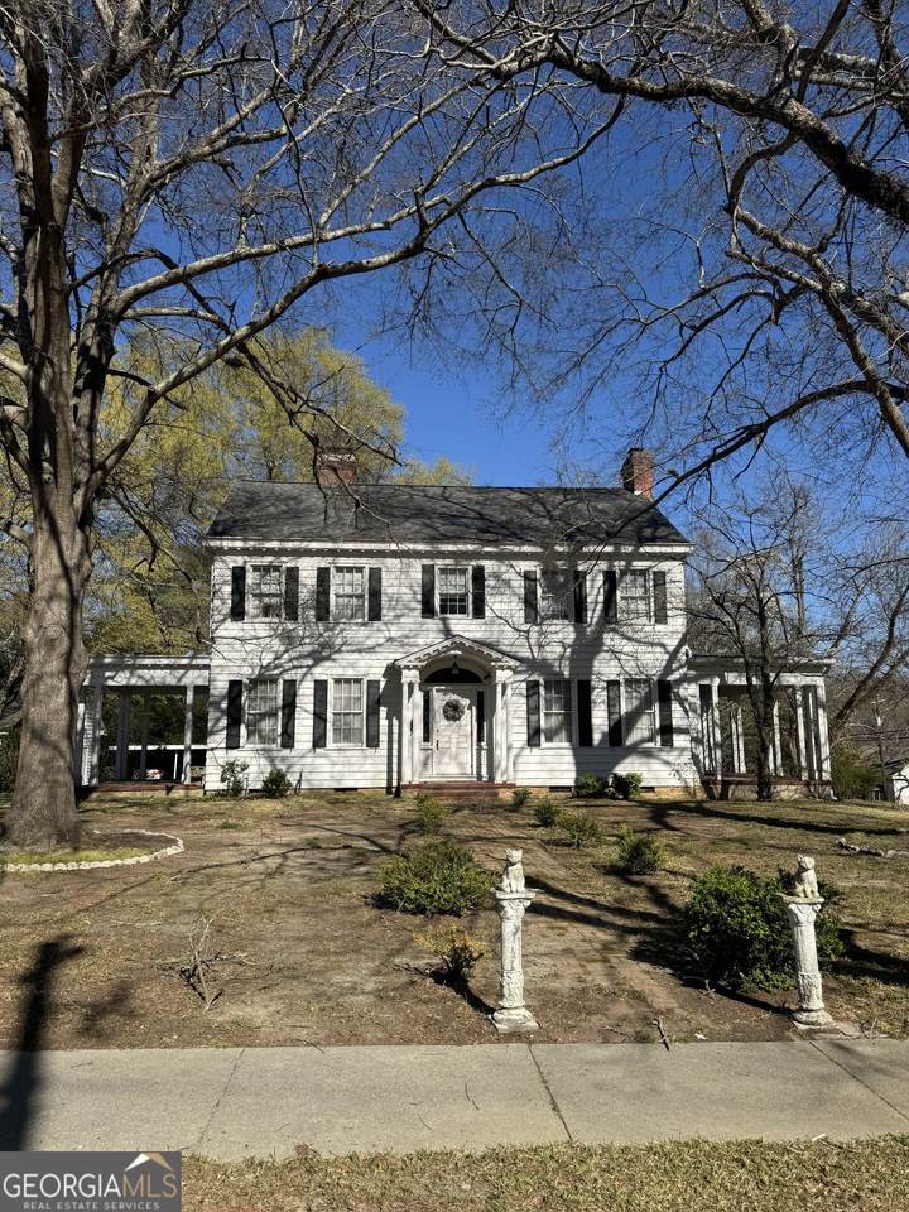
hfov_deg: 56.8
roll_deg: +0.4
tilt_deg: +8.6
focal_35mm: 24
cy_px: 606
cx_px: 454
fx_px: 840
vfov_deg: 71.6
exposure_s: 1/5348
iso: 80
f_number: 1.78
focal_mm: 6.76
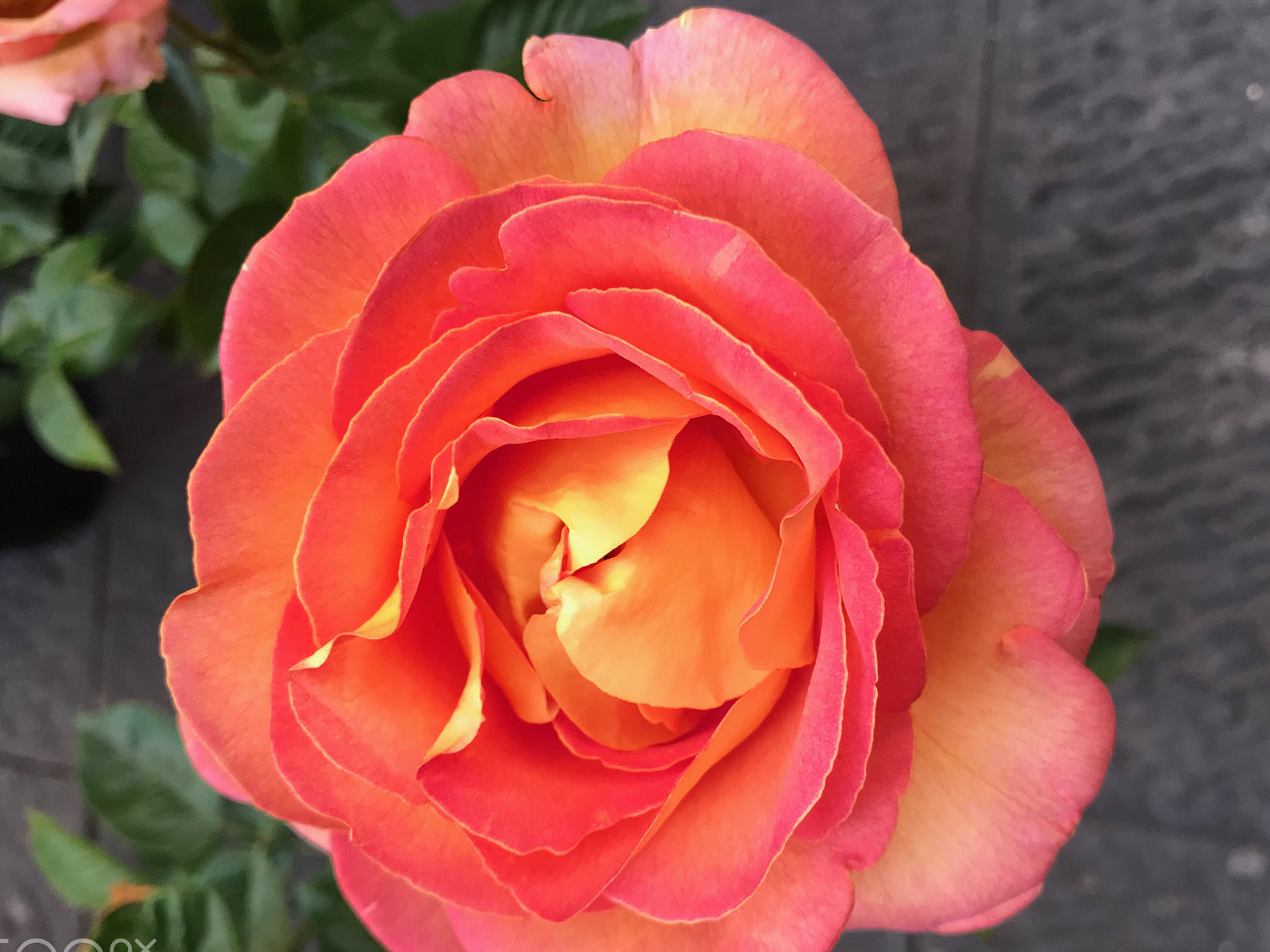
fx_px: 1210
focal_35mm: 33
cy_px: 522
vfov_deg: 42.9
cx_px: 672
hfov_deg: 55.3
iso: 40
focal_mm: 3.99
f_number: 1.8
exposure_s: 1/93
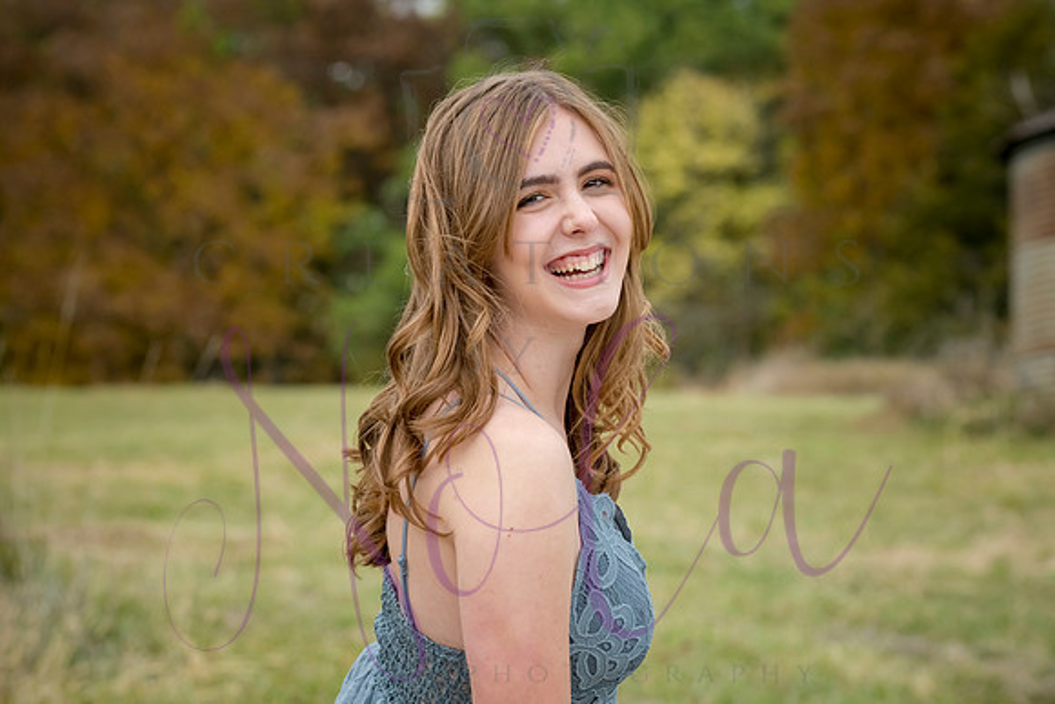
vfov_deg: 12.2
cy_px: 352
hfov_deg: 18.3
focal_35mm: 112
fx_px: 3283
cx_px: 528
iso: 800
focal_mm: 112
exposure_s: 1/320
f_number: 8
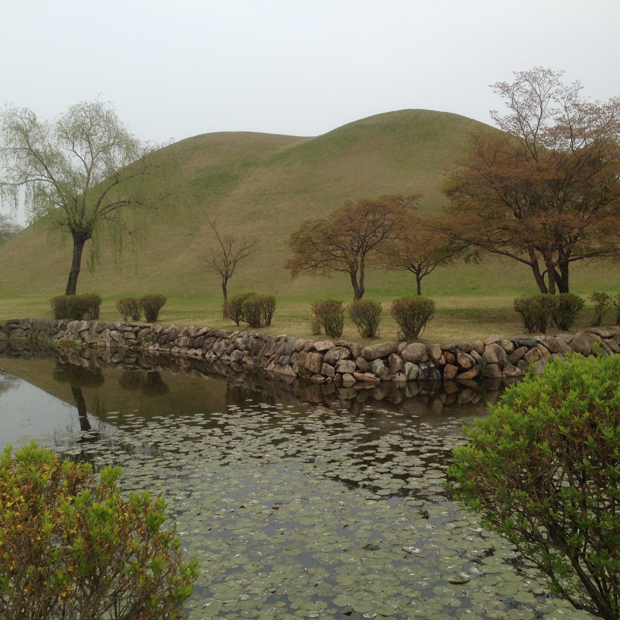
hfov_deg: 42.8
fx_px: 790
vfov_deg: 42.8
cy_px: 309
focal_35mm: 39
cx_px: 299
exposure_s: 1/1106
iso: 50
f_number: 2.4
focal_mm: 4.12
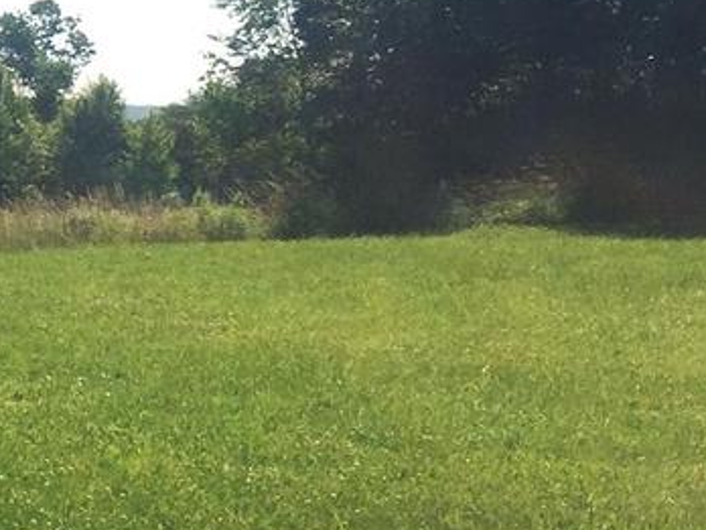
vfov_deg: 12.2
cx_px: -215
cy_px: 28
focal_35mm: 120
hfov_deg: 15.6
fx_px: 2447
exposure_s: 1/2825
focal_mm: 4.15
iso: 32
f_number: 2.2
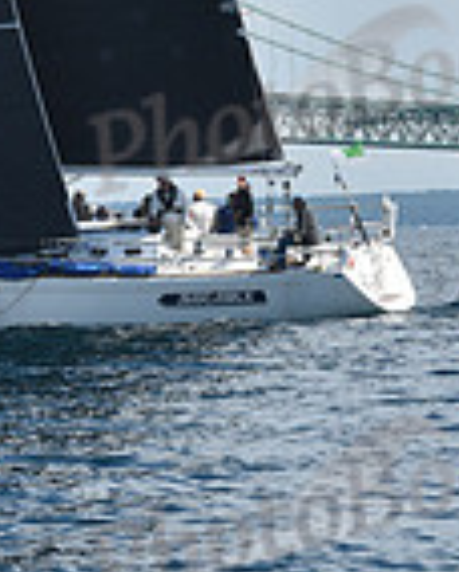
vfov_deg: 5.5
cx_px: -119
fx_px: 5981
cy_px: -60
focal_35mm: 353
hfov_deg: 4.4
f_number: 9
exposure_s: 1/800
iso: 250
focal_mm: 92
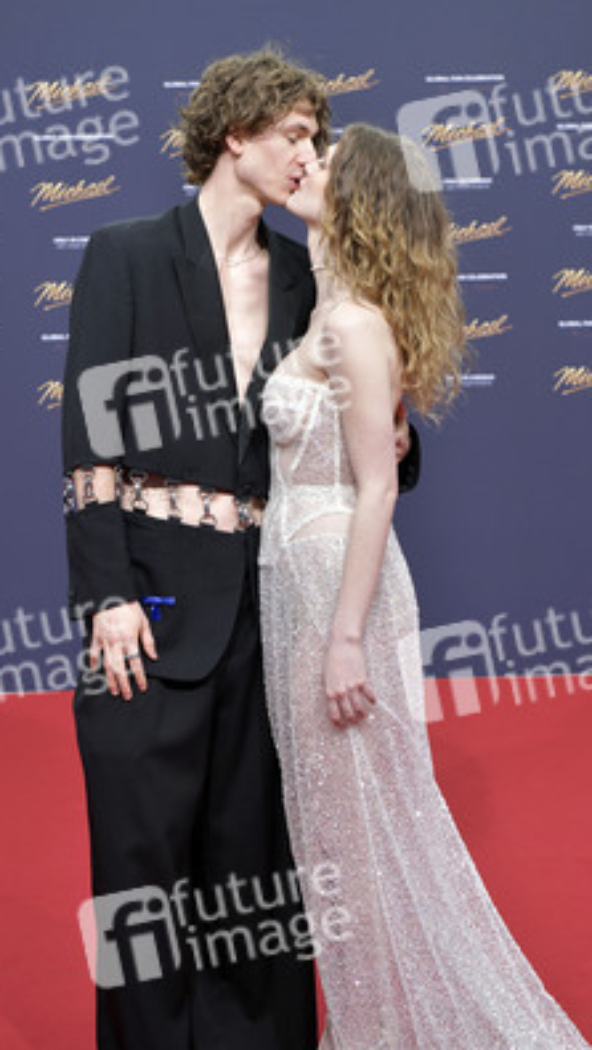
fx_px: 2063
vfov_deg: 28.6
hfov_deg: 16.3
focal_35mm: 74
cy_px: 528
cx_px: 292
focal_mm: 70
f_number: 5.6
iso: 400
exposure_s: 1/250
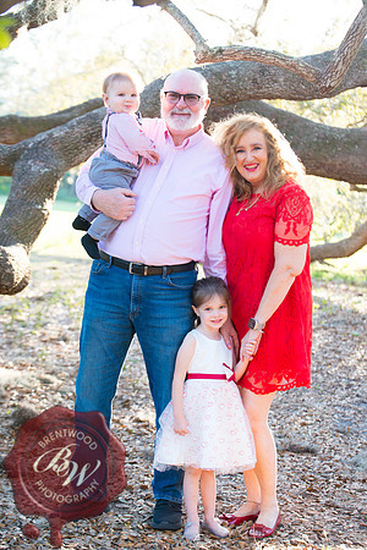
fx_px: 1070
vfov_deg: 28.8
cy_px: 275
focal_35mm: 70
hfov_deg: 19.5
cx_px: 184
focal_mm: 70
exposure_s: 1/125
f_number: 3.5
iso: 200
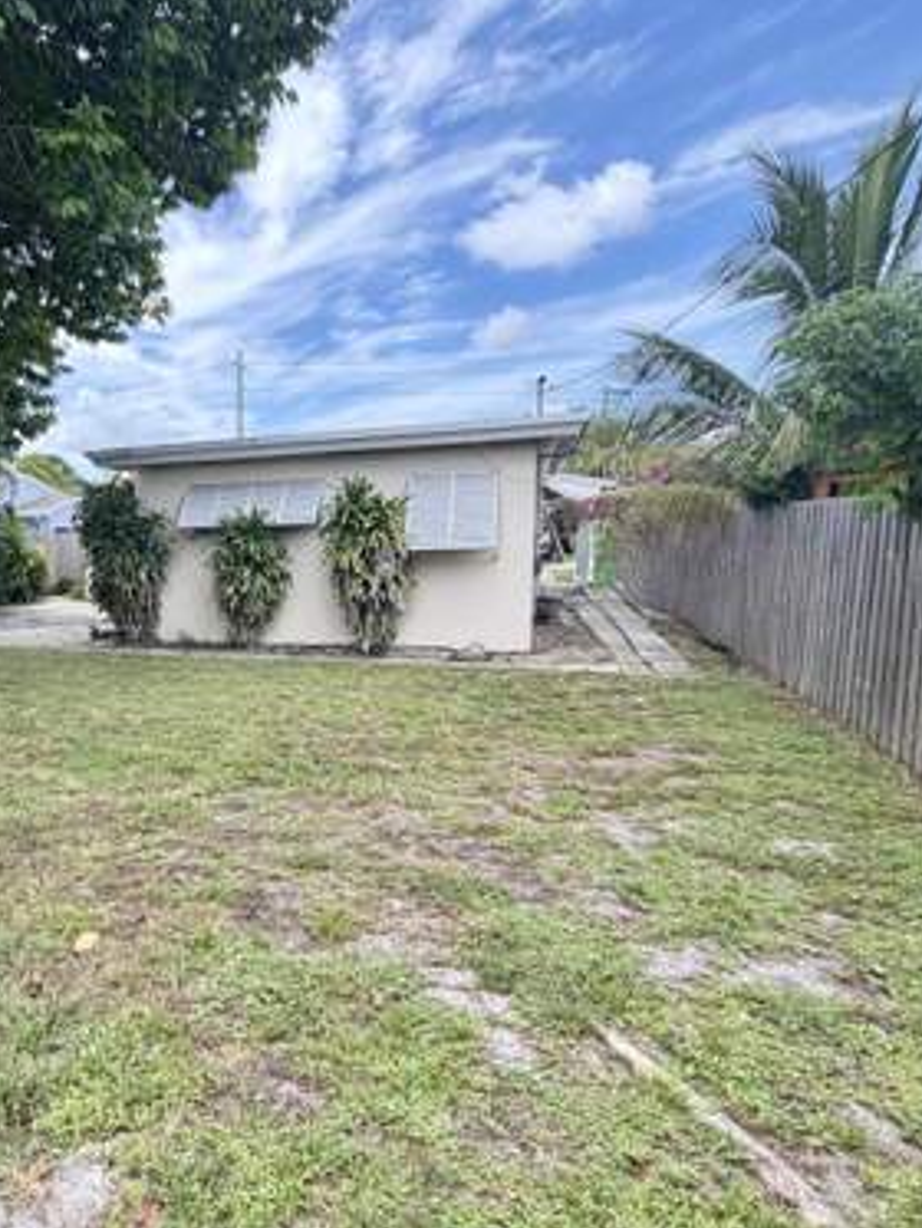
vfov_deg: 71.5
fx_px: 852
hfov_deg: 51.9
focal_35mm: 24
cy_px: 655
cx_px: 142
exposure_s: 1/502
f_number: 2.2
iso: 50
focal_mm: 2.22
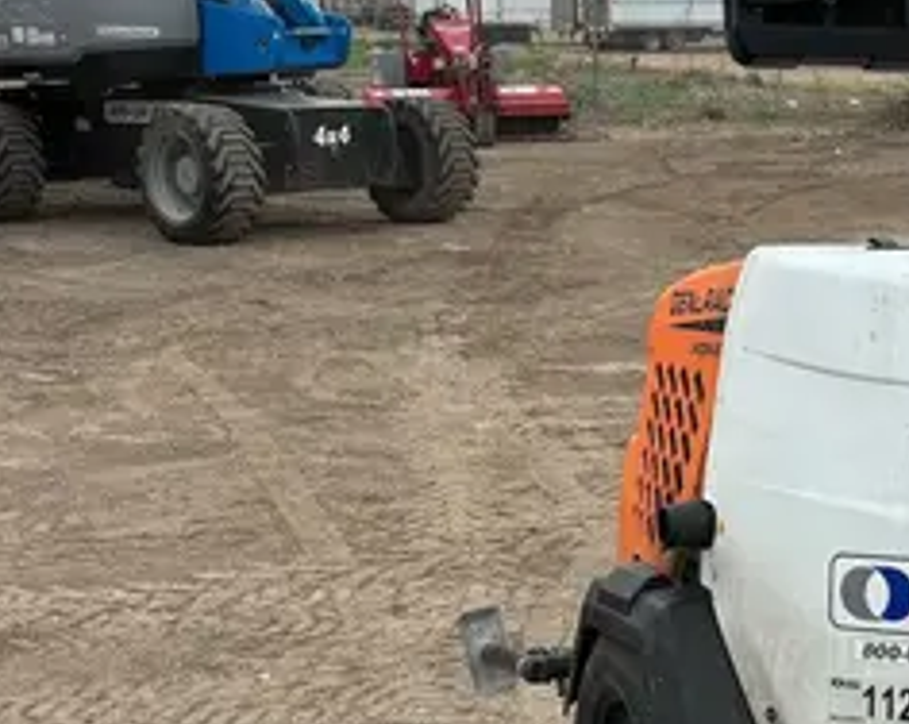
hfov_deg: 23.6
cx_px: 790
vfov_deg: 19.3
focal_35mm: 79
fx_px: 2122
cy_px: 526
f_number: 1.6
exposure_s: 1/1381
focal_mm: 5.96
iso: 50
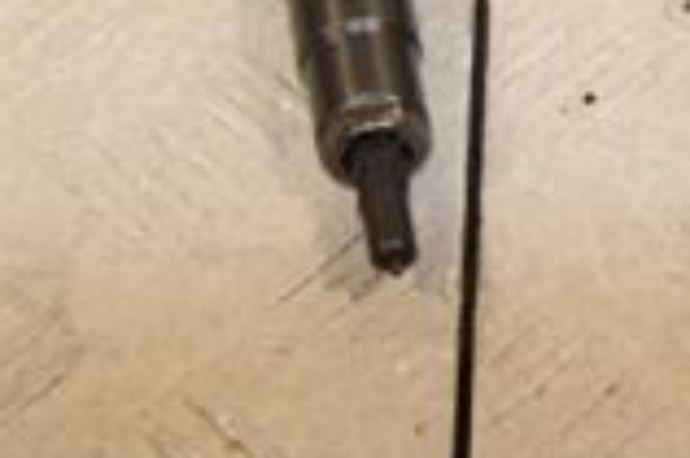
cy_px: -236
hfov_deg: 9.8
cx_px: 904
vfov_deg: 6.6
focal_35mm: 206
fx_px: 3944
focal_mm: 34
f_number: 8
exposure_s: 1/200
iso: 1600
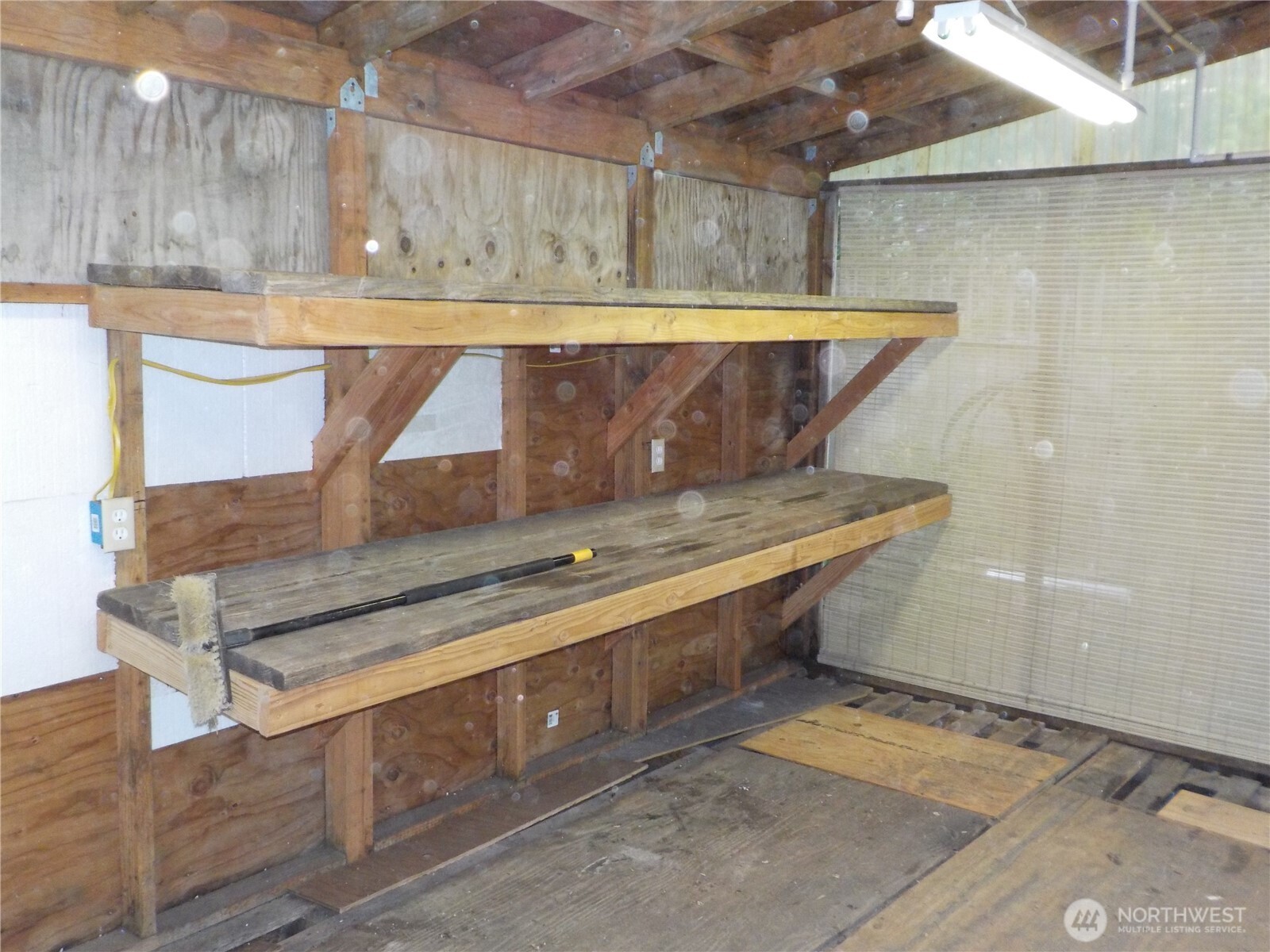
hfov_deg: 60.0
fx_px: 1101
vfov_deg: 46.8
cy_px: 476
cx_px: 635
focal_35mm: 30
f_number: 3.3
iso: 320
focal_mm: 4.1
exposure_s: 1/30
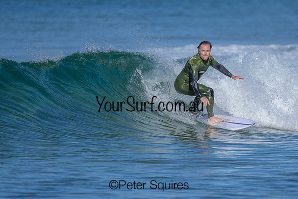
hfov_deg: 1.9
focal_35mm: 1093
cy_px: 95
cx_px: 182
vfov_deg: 1.3
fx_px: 9049
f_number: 6.3
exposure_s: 1/2000
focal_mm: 800
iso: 200
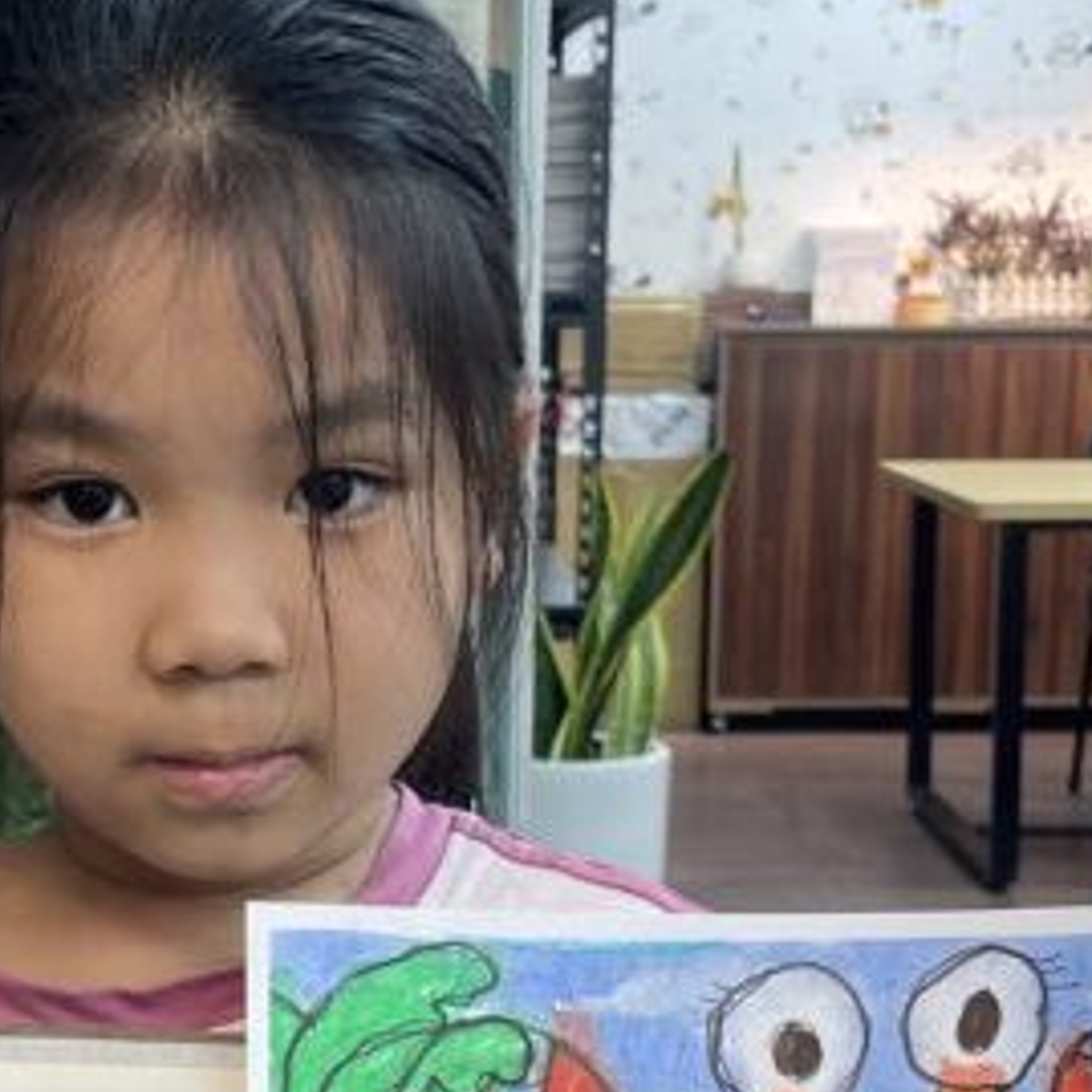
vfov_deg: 20.7
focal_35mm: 82
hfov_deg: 21.0
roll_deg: +0.0
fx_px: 2927
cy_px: 962
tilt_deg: -13.2
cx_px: 321
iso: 80
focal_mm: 5.1
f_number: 1.6
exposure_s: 1/100
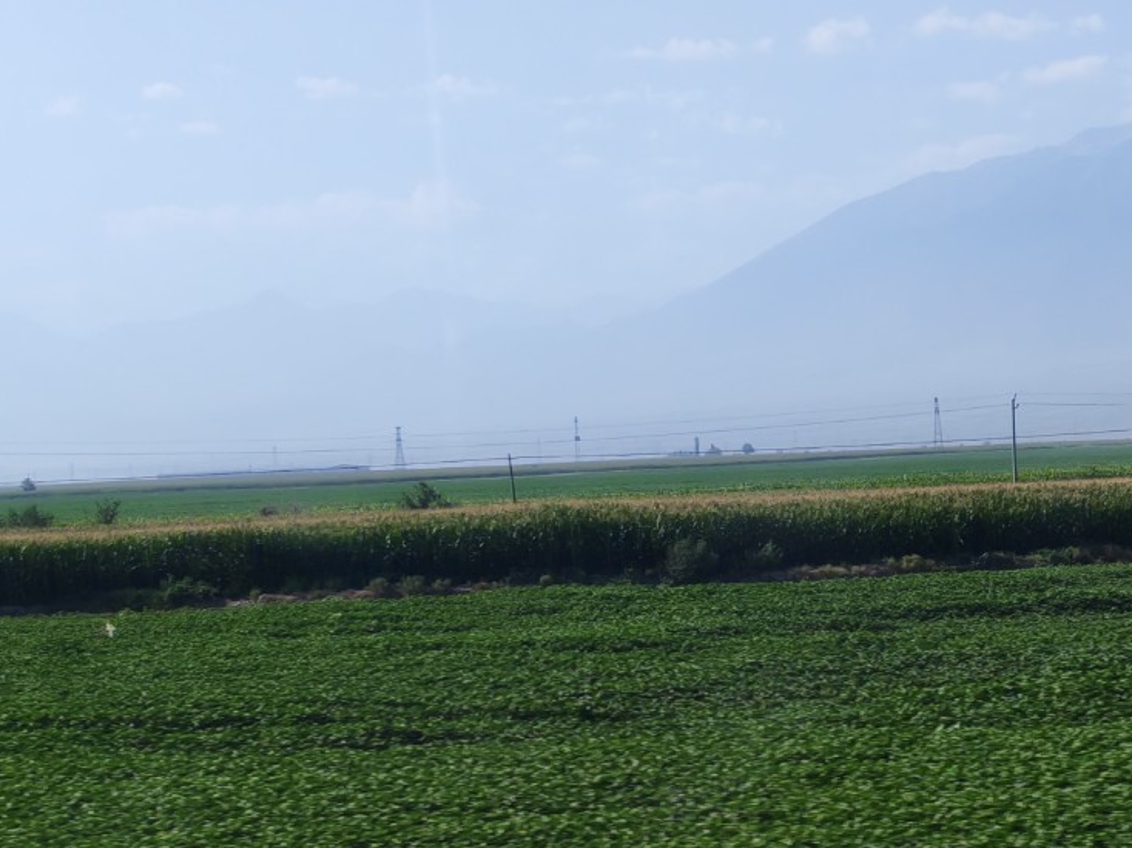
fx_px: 3367
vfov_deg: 14.4
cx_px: 958
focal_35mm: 103
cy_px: 458
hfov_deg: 18.8
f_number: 1.95
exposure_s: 1/370
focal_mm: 5.52
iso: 50
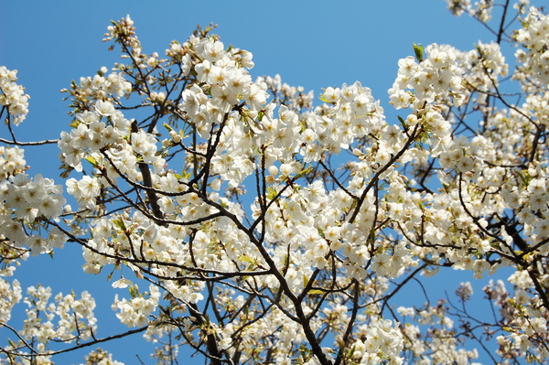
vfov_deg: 20.1
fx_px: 1029
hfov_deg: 29.9
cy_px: 182
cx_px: 274
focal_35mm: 68
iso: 200
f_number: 10
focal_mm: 45
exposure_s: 1/400
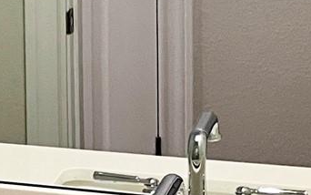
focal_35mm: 165
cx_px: -543
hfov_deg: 10.2
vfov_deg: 7.9
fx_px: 1399
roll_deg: +4.3
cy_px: 2
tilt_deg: -9.2
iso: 100
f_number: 1.6
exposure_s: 1/60
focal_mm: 5.1
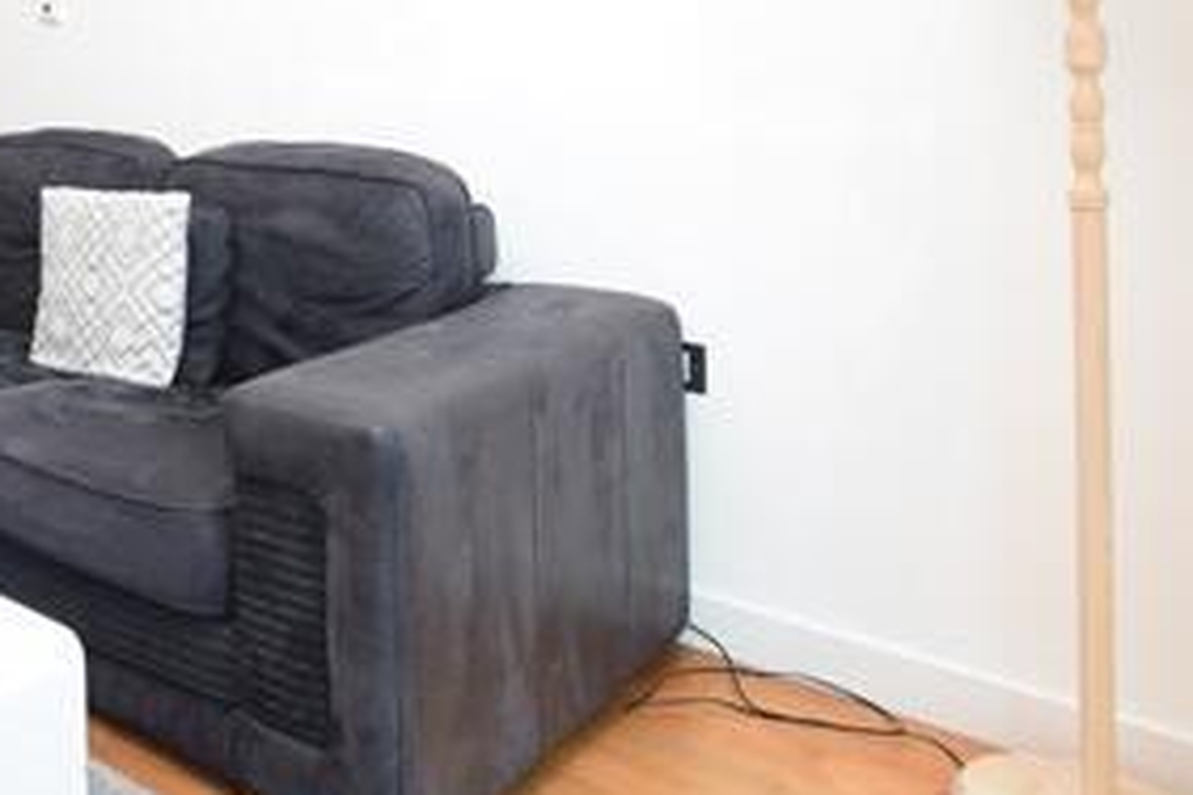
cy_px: 42
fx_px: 1127
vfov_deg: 35.9
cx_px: -114
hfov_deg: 43.5
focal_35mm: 34
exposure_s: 1/125
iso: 360
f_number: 5.6
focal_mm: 10
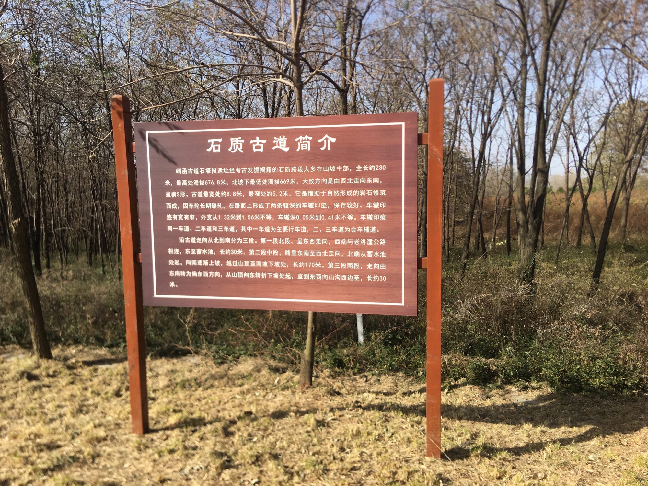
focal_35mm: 29
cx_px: 324
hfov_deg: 61.7
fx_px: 543
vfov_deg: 48.2
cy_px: 243
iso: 25
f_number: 2.2
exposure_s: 1/855
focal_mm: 4.15
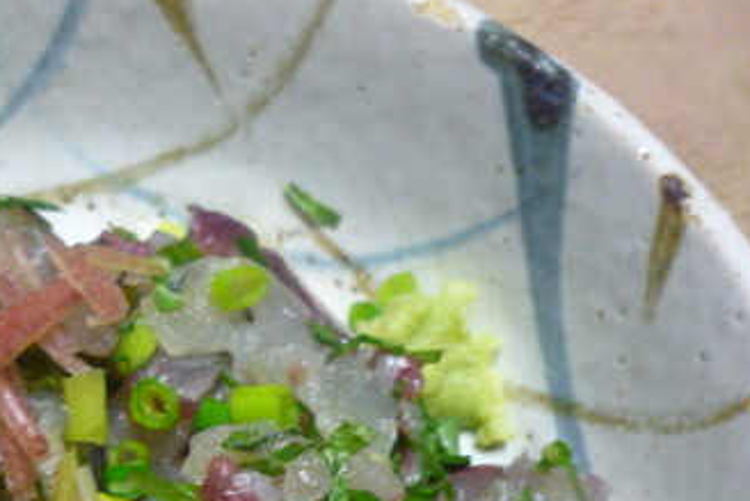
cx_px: 101
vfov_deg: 19.6
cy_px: 526
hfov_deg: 29.1
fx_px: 1396
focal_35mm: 67
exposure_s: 1/30
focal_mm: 5.5
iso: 320
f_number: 2.8
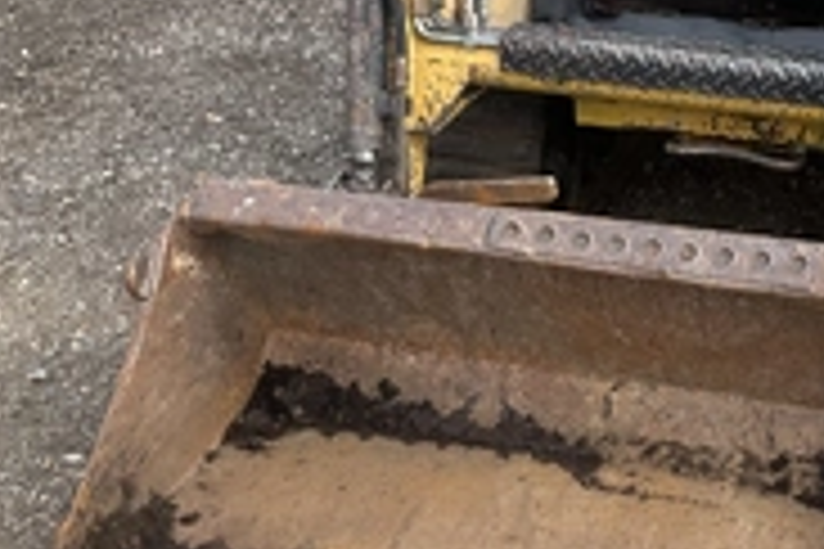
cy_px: 486
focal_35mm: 66
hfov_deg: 30.0
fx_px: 1511
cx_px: 621
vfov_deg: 20.2
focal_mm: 3
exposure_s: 1/432
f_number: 1.8
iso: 25
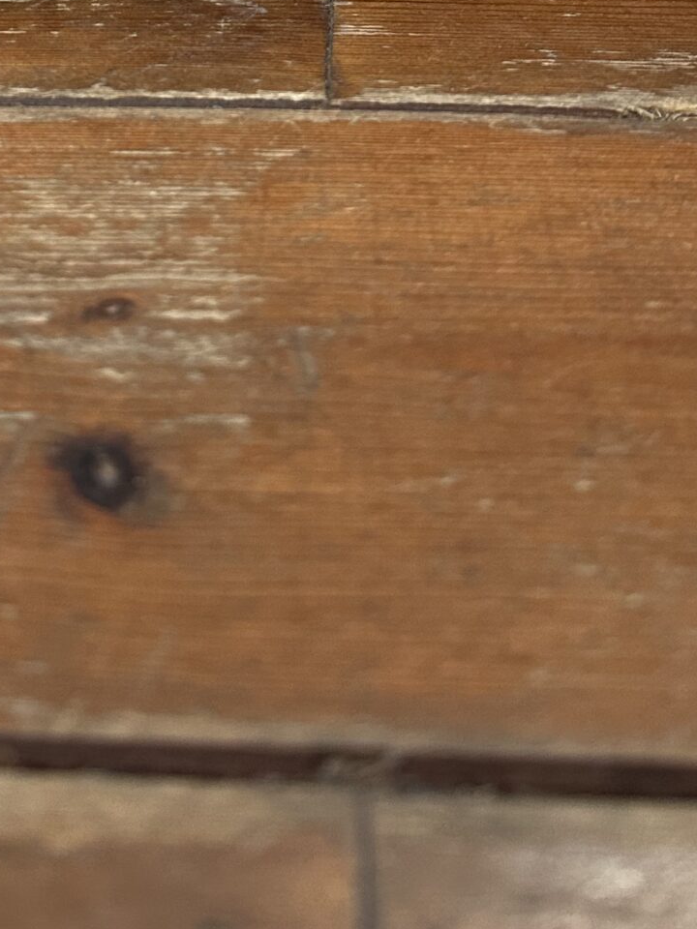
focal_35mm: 64
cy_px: -309
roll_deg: +0.5
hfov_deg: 22.7
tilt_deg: -8.5
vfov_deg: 25.6
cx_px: 178
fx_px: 1718
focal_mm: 6.86
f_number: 1.78
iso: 400
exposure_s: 1/50
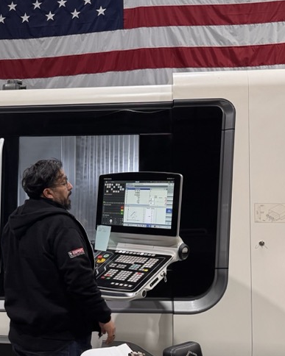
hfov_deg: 23.3
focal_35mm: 62
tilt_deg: -2.2
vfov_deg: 30.4
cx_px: -18
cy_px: 204
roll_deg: +0.6
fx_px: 654
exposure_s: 1/120
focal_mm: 6.76
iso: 125
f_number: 1.78
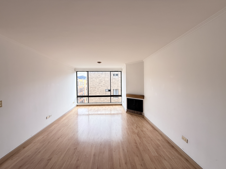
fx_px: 91
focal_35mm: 14
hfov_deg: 102.1
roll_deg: +0.5
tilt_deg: -0.1
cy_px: 84
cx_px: 113
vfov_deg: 85.7
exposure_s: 1/107
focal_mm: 2.22
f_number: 2.2
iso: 64
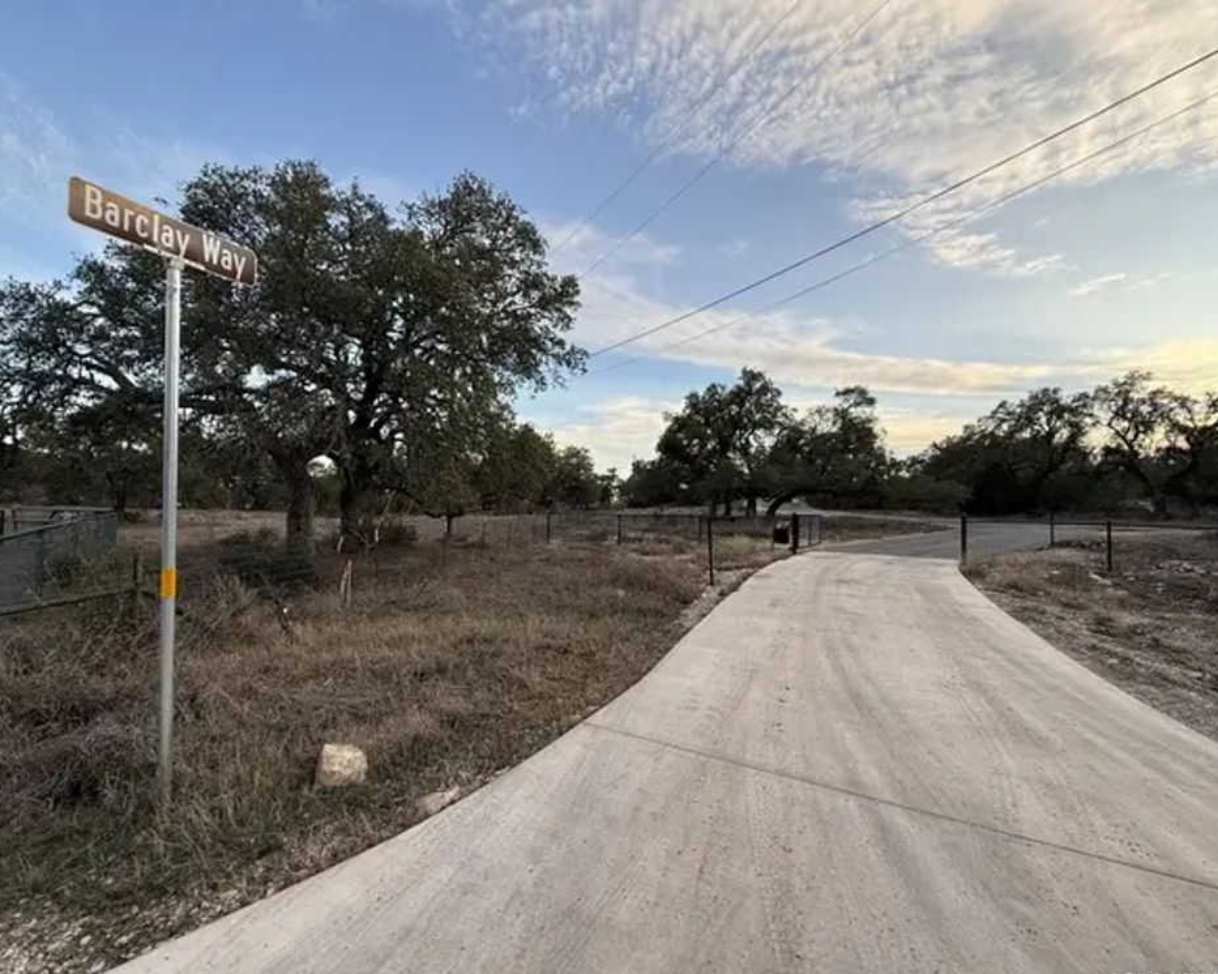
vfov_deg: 84.0
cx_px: 607
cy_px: 491
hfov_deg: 96.8
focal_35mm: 15
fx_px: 541
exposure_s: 1/308
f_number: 2.2
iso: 50
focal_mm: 2.22
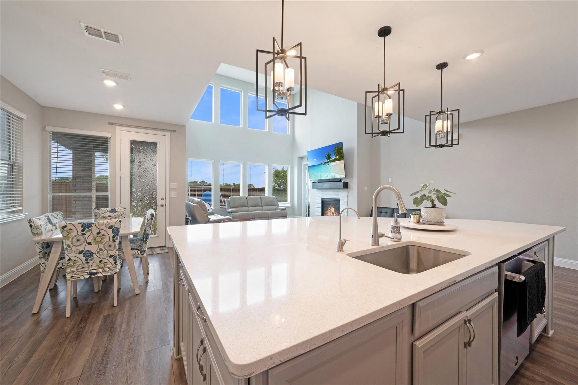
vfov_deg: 81.2
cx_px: 289
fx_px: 225
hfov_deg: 104.3
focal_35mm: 14
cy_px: 192
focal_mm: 14
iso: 500
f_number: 9
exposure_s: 1/20
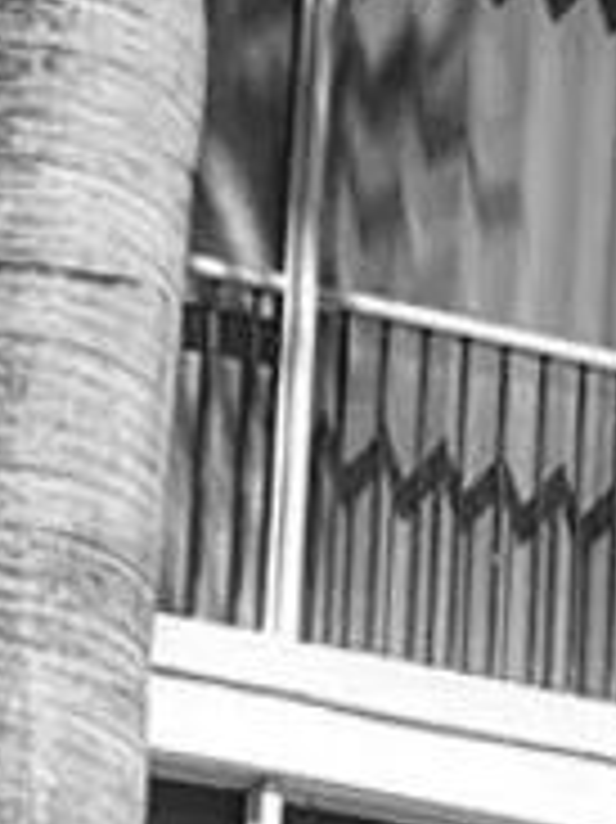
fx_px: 4608
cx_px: 1187
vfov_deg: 9.6
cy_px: 1610
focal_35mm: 194
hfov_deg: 7.4
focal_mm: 5.7
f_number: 1.5
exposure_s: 1/6211
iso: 50
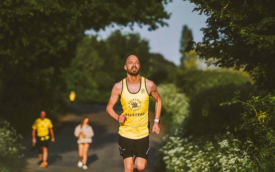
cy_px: 99
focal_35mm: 292
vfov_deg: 4.5
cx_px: 140
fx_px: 2188
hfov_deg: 7.2
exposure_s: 1/6400
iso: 500
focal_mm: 135
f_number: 2.8
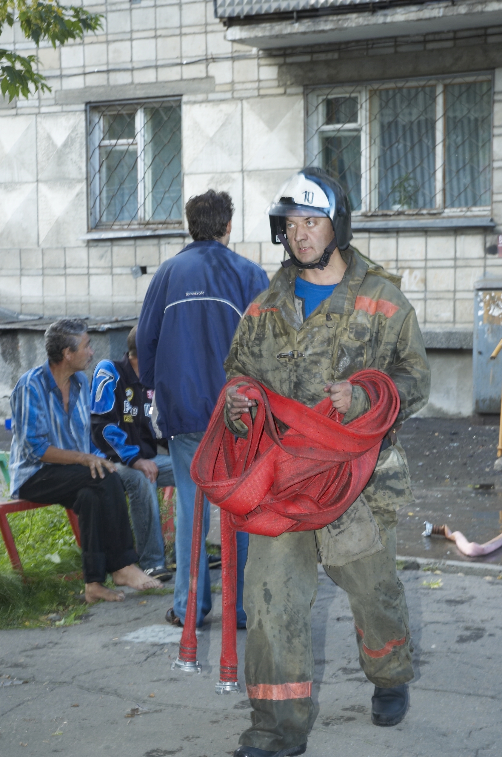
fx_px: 1868
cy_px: 421
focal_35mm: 89
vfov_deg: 22.9
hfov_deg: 15.3
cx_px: 223
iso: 200
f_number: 4.5
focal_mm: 50
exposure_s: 1/80
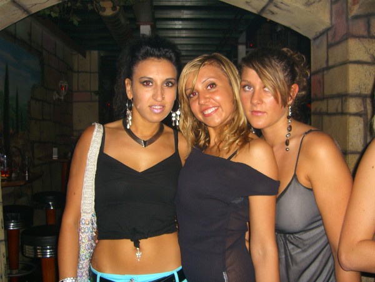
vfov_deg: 37.7
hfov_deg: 49.0
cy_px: 141
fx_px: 412
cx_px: 188
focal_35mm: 38
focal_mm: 7.9
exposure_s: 1/60
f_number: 2.8
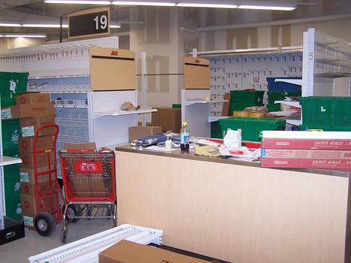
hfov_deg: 49.0
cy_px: 132
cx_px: 176
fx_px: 385
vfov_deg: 37.7
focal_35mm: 38
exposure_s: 1/60
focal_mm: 6.3
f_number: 2.8
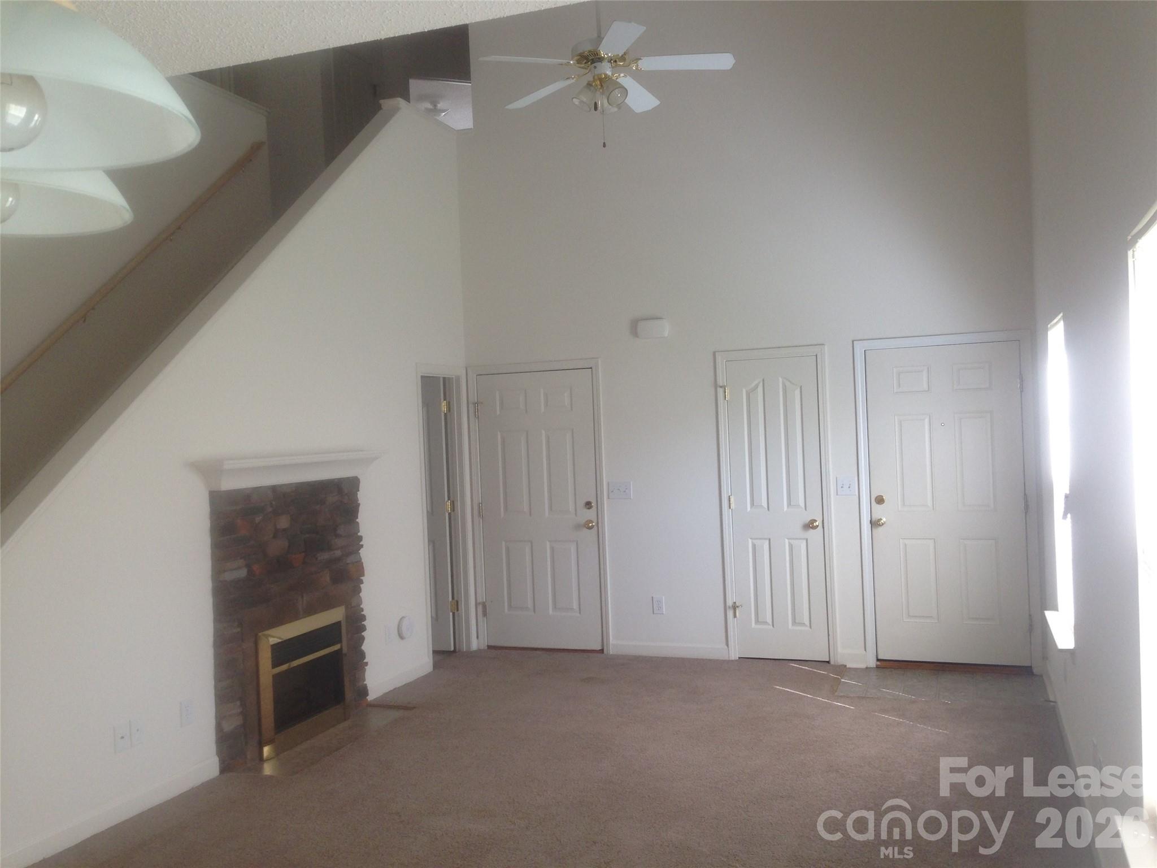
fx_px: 1103
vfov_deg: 42.9
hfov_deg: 55.4
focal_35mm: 33
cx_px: 578
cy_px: 434
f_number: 2.4
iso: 50
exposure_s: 1/60
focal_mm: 4.12
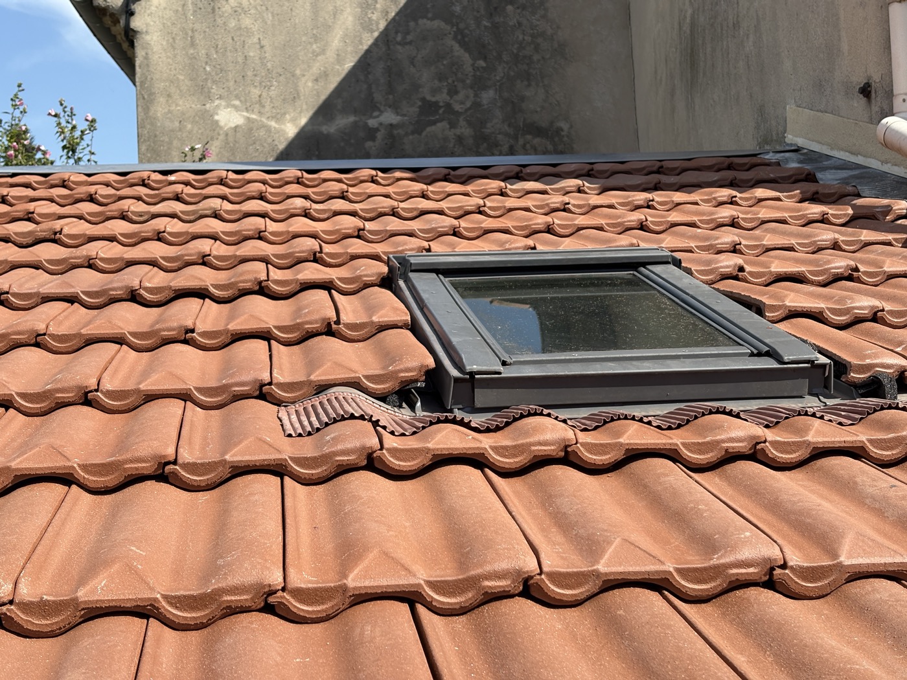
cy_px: 340
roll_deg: +3.5
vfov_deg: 28.0
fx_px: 1362
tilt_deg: +3.1
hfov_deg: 36.8
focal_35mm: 52
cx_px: 454
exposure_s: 1/3279
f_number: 1.6
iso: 50
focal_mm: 5.96
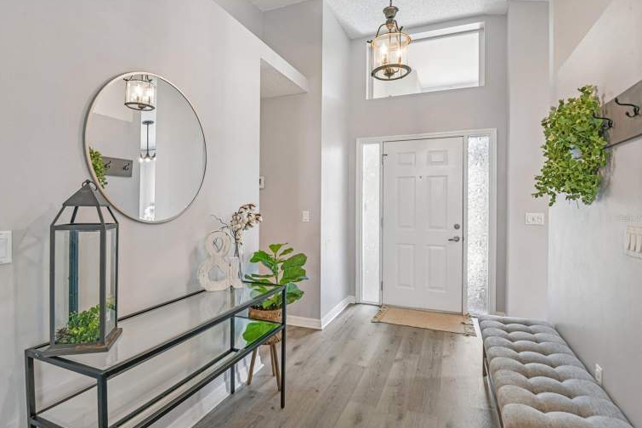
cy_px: 218
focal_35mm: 18
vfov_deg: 67.4
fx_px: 321
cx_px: 314
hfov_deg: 90.0
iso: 400
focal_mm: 17
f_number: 8
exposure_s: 1/13
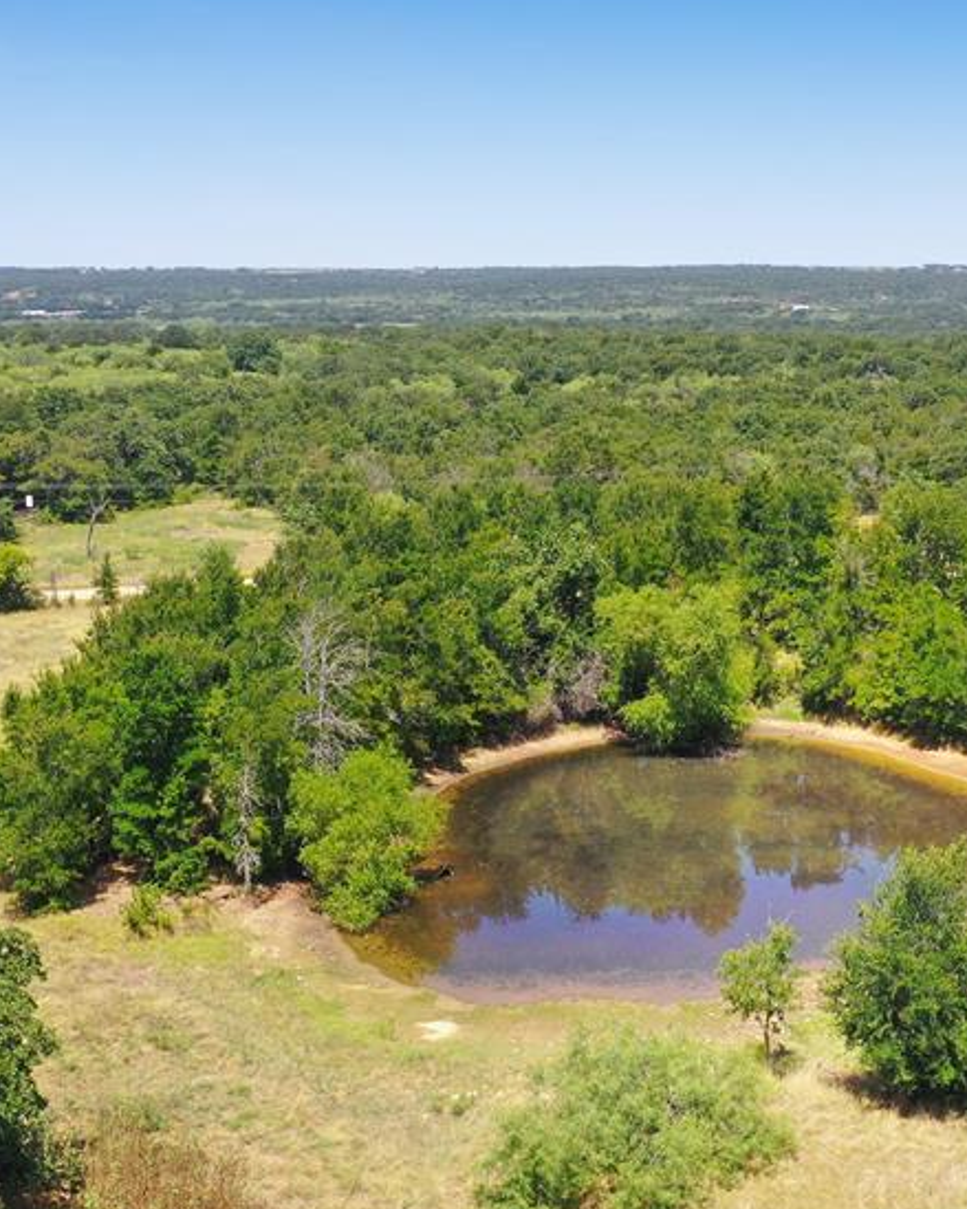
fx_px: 1753
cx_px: 650
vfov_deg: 38.0
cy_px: 645
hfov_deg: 30.6
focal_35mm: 49
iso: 100
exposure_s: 1/240
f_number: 5
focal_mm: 10.26
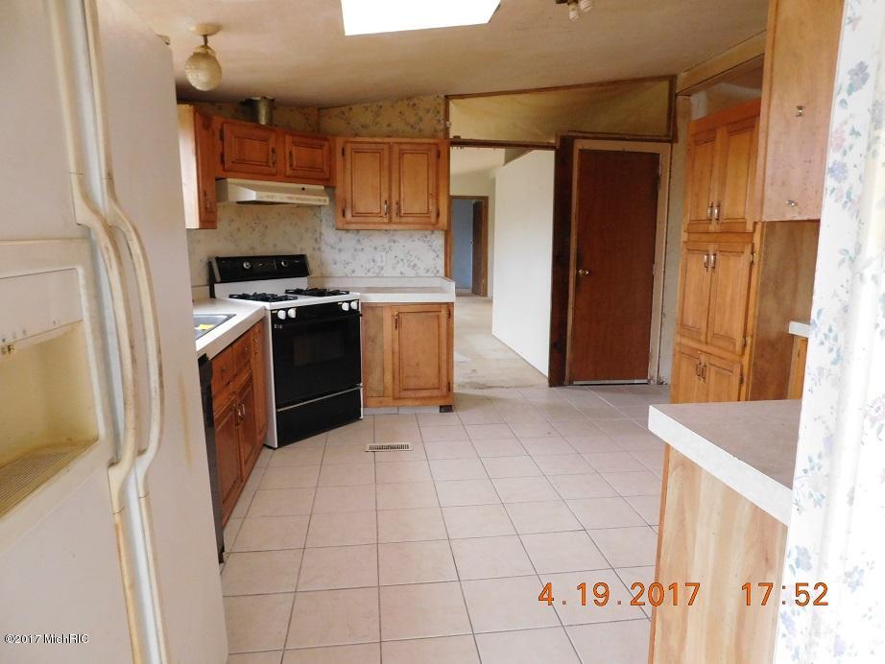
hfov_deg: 73.9
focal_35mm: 23
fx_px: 588
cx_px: 442
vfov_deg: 58.9
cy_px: 332
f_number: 3
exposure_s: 1/25
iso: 400
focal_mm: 4
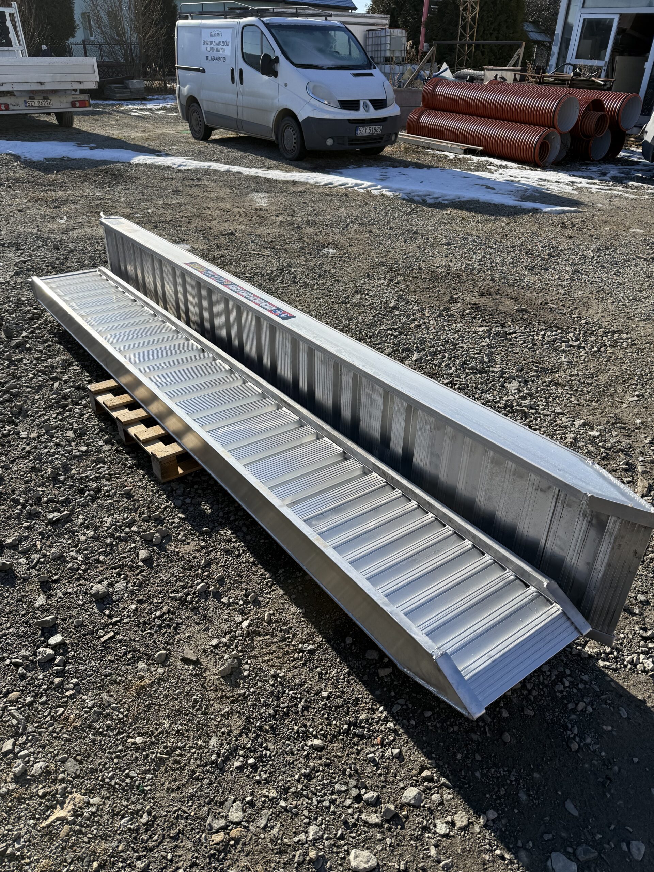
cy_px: 436
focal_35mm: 24
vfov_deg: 71.6
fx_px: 605
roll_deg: -1.8
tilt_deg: -31.9
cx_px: 327
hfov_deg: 56.8
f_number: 1.78
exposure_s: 1/3584
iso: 80
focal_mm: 6.76
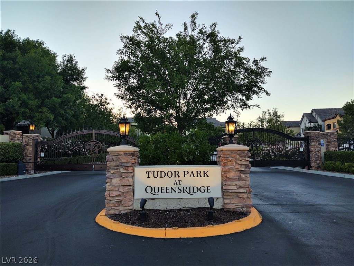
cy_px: 133
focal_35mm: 27
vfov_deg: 51.4
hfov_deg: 65.3
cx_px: 177
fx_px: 276
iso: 100
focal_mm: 4.75
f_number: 1.7
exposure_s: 1/1095
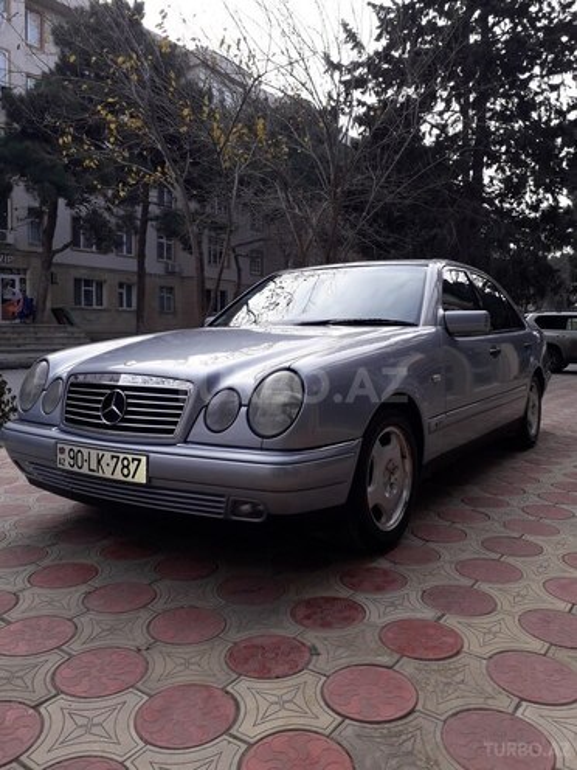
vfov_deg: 65.3
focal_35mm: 27
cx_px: 288
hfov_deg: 51.4
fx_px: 600
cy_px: 385
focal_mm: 3.6
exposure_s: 1/625
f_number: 1.9
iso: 40
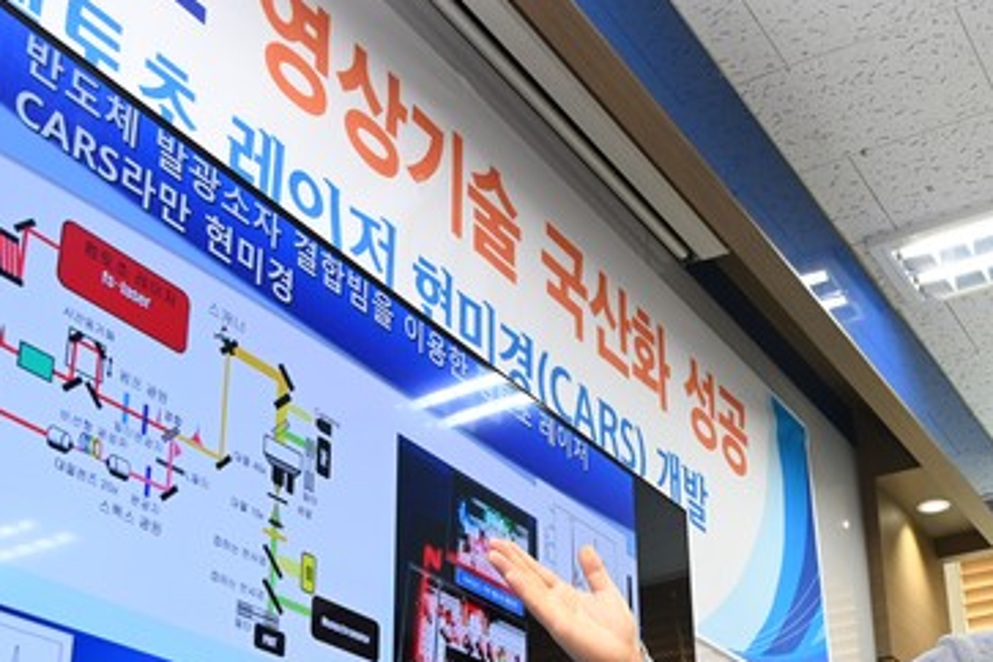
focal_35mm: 48
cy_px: 517
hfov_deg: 40.7
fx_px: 1324
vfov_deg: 27.6
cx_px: 643
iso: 1600
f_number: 7.1
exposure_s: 1/60
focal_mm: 29
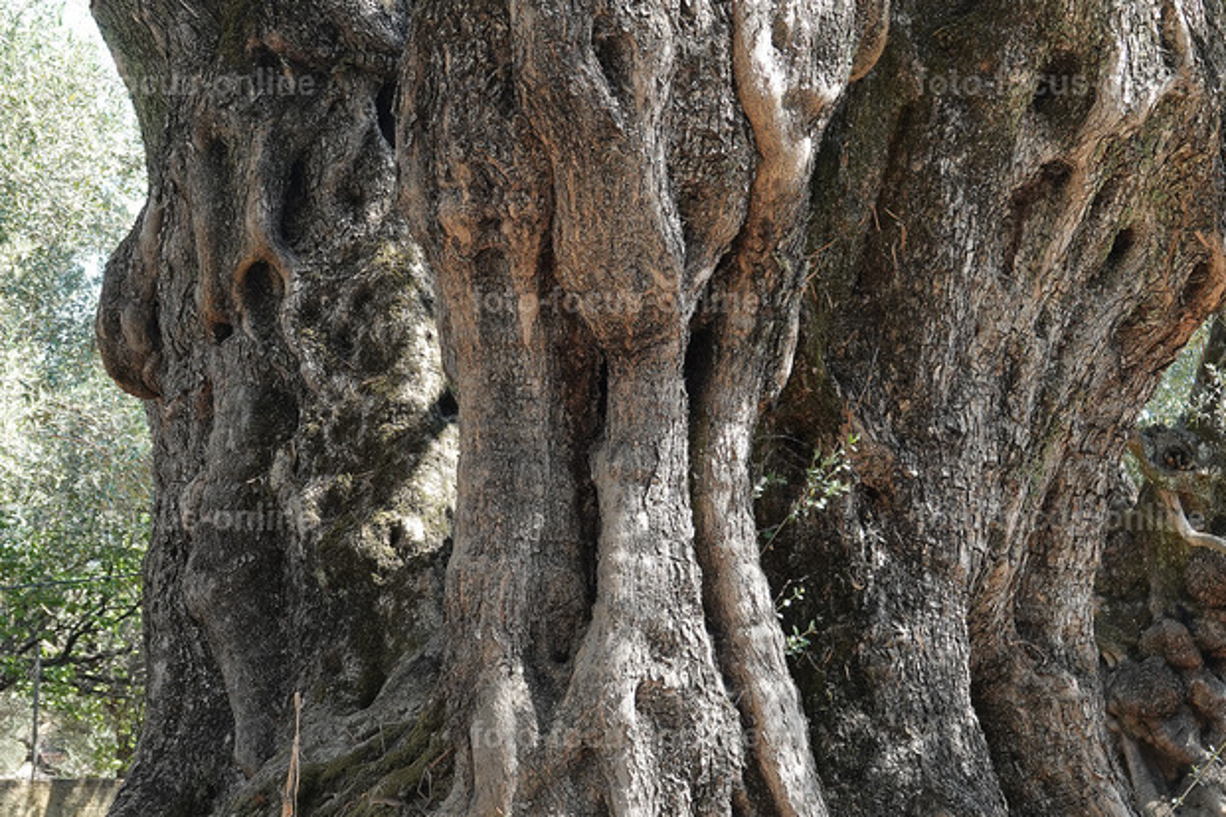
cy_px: 376
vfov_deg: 17.9
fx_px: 2587
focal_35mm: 76
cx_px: 642
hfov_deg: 26.7
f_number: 3.2
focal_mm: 16.92
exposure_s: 1/80
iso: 100
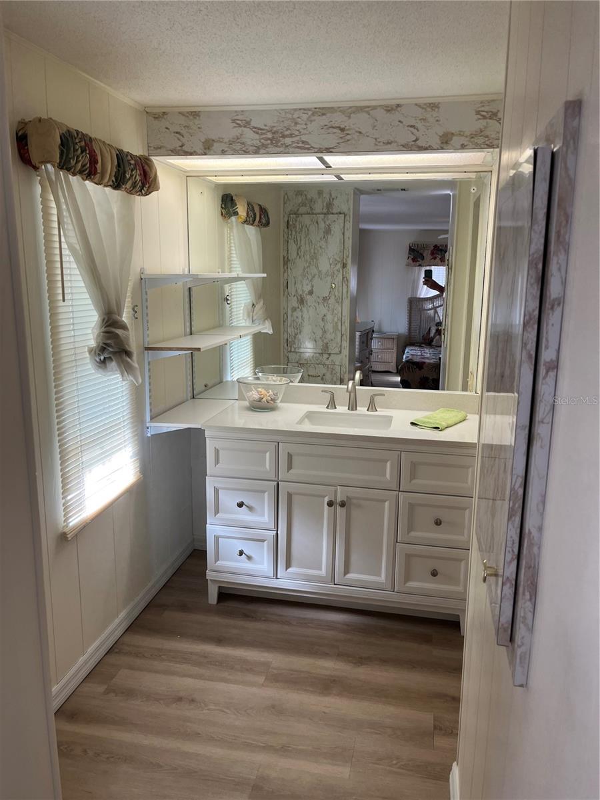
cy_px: 400
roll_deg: -0.3
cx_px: 300
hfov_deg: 53.1
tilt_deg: -9.6
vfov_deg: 67.3
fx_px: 601
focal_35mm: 26
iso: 40
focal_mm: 5.1
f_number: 1.6
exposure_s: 1/120
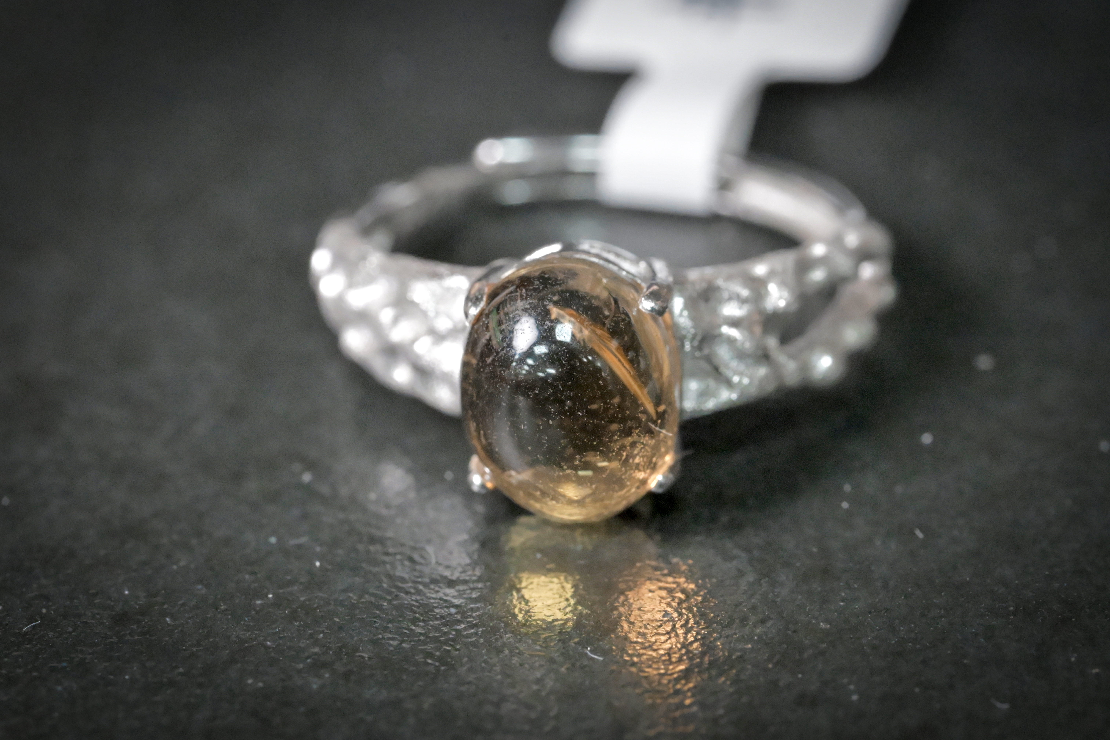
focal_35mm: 105
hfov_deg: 19.5
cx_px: 555
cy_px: 370
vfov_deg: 13.0
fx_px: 3237
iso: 12800
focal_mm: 105
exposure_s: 1/125
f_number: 16
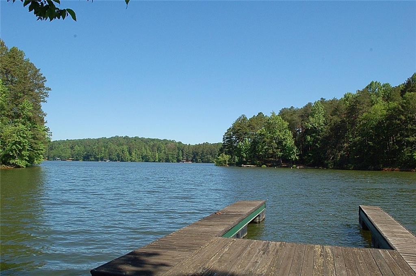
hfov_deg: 62.0
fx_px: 346
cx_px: 208
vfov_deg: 43.5
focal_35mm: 30
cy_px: 138
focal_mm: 20
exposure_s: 1/640
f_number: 13
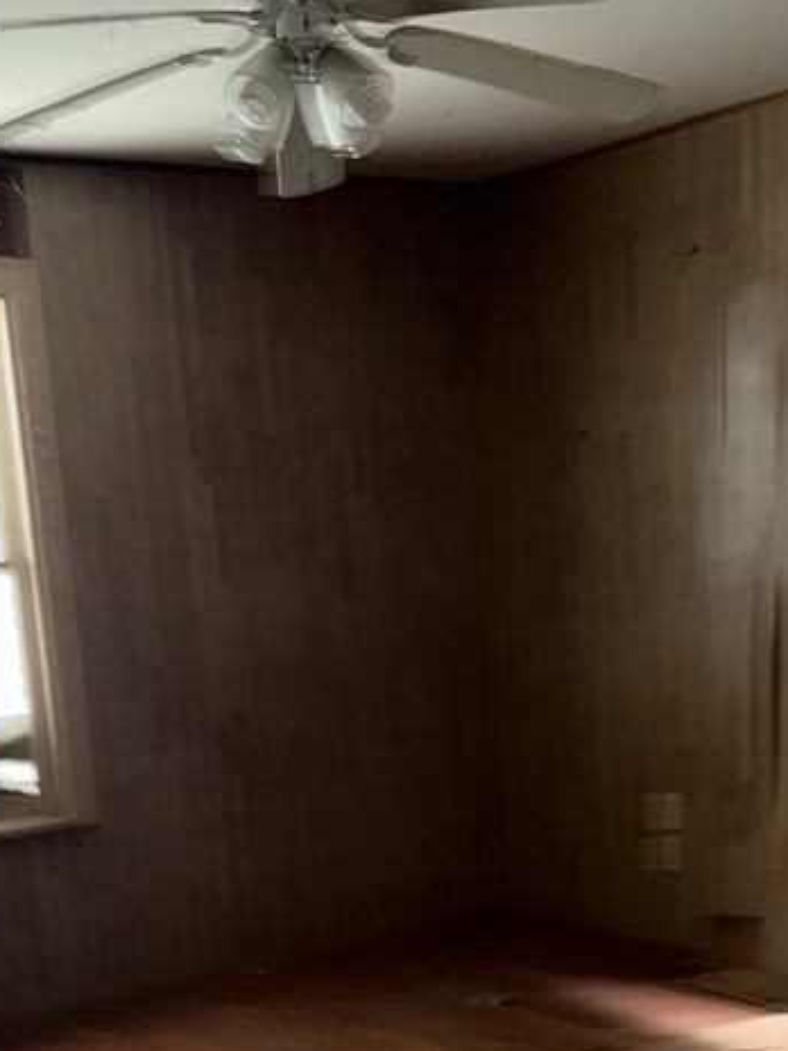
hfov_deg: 27.5
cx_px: 367
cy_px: 938
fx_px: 1609
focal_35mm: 53
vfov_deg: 34.3
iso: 125
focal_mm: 6.76
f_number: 1.78
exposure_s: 1/8
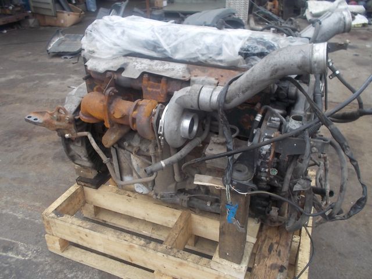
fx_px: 312
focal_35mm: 29
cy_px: 140
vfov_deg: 48.2
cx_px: 186
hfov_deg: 61.7
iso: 80
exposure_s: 1/200
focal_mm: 4.1
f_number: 3.3
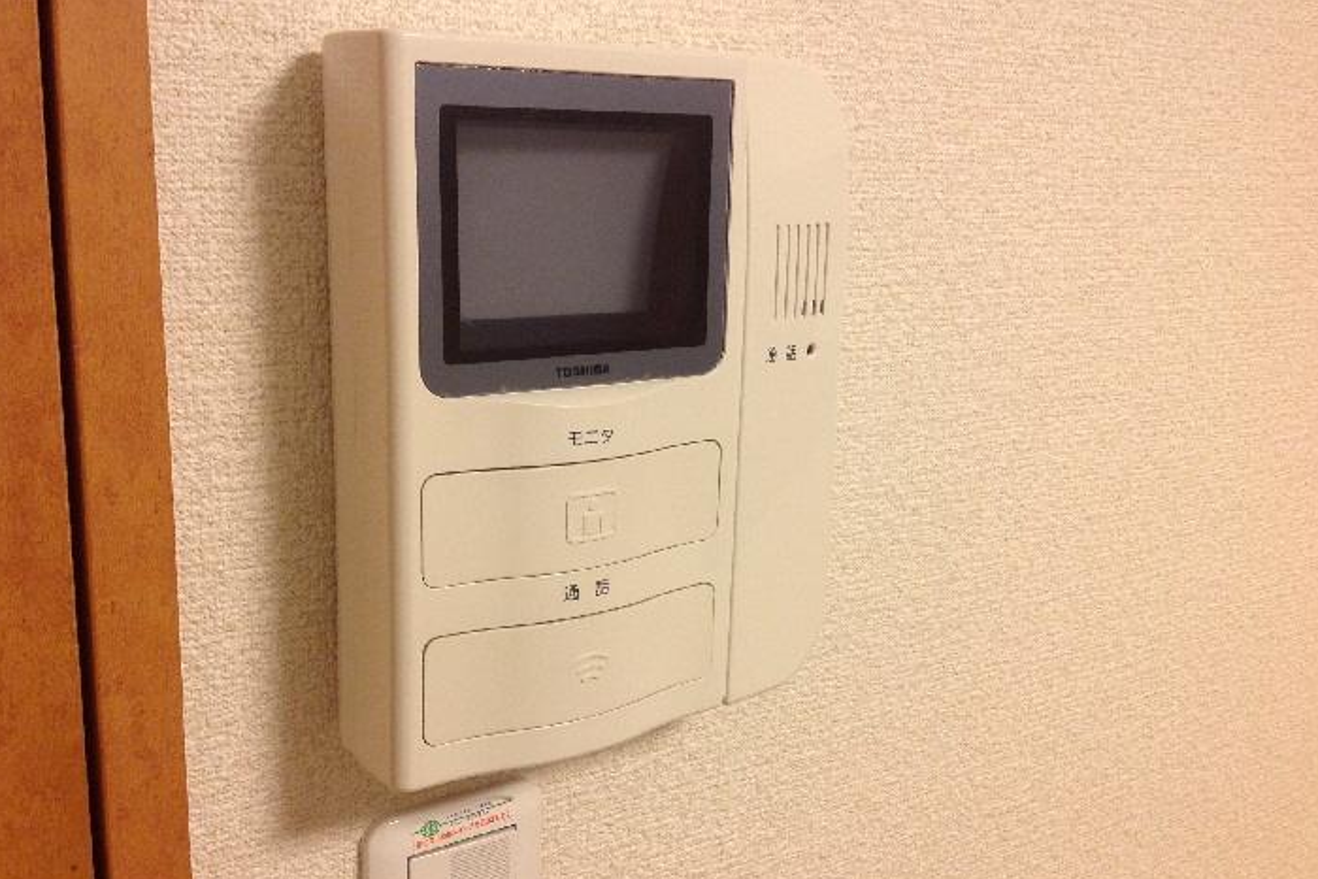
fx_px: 1428
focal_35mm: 39
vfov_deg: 34.2
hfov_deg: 49.5
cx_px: 624
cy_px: 436
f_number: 2.4
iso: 80
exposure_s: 1/15
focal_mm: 4.28
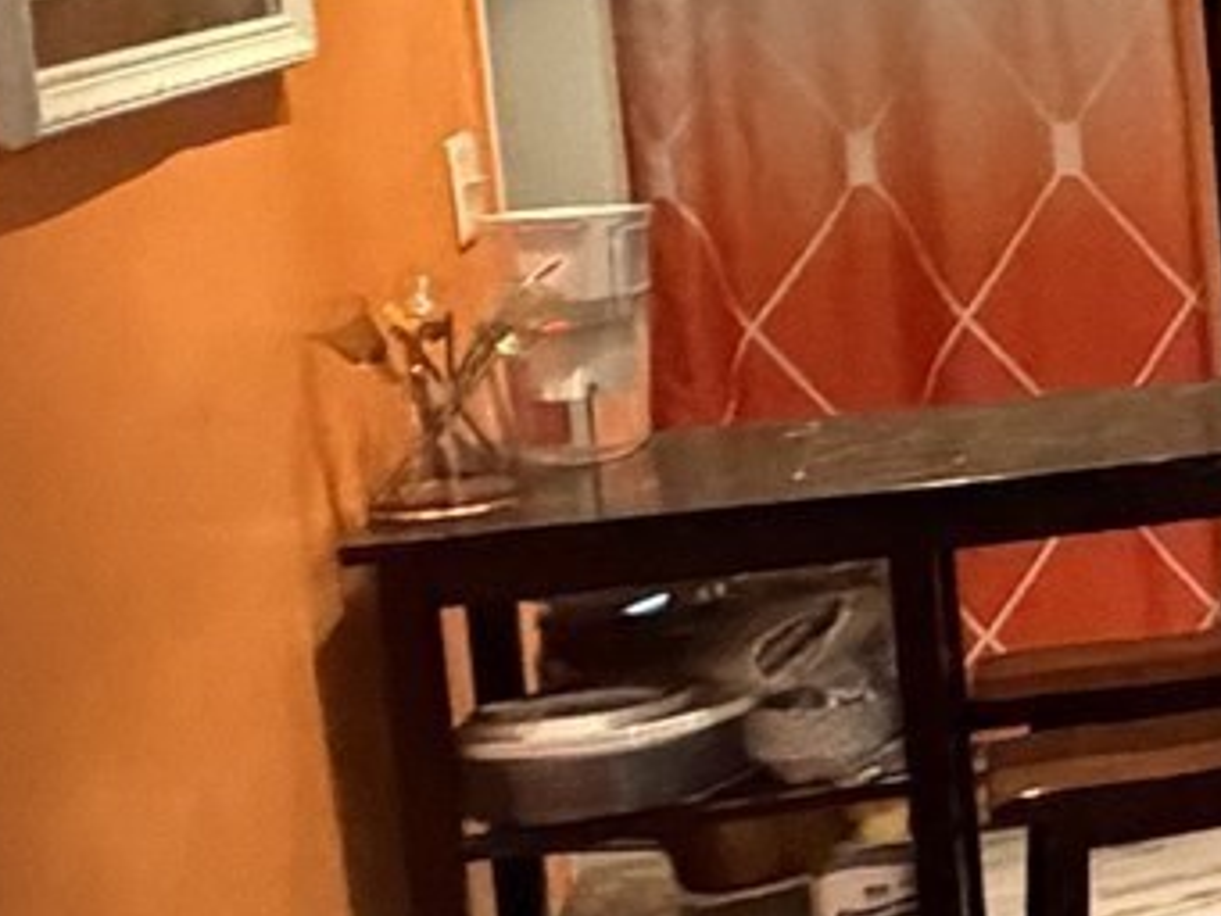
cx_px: 2754
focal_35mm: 84
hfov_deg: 15.6
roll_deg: +1.9
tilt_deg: -7.4
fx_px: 2964
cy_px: 125
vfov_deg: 17.4
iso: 1250
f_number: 2.2
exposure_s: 1/57
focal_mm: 2.22
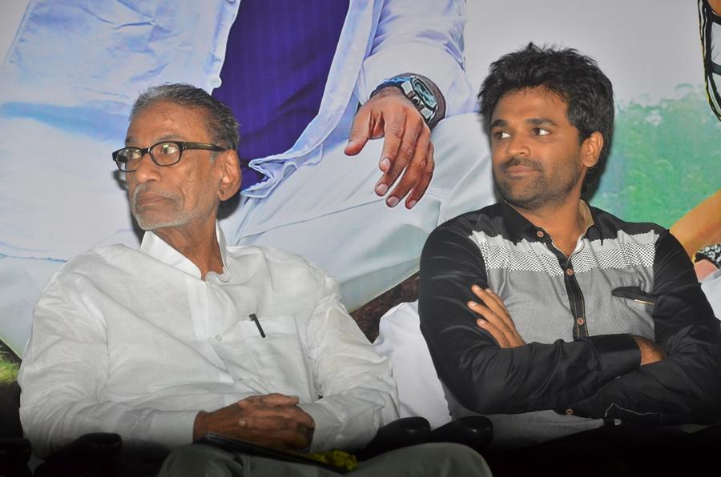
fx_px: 2938
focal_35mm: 147
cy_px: 238
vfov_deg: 9.3
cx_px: 360
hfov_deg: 14.0
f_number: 8
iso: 800
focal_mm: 98
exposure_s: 1/400
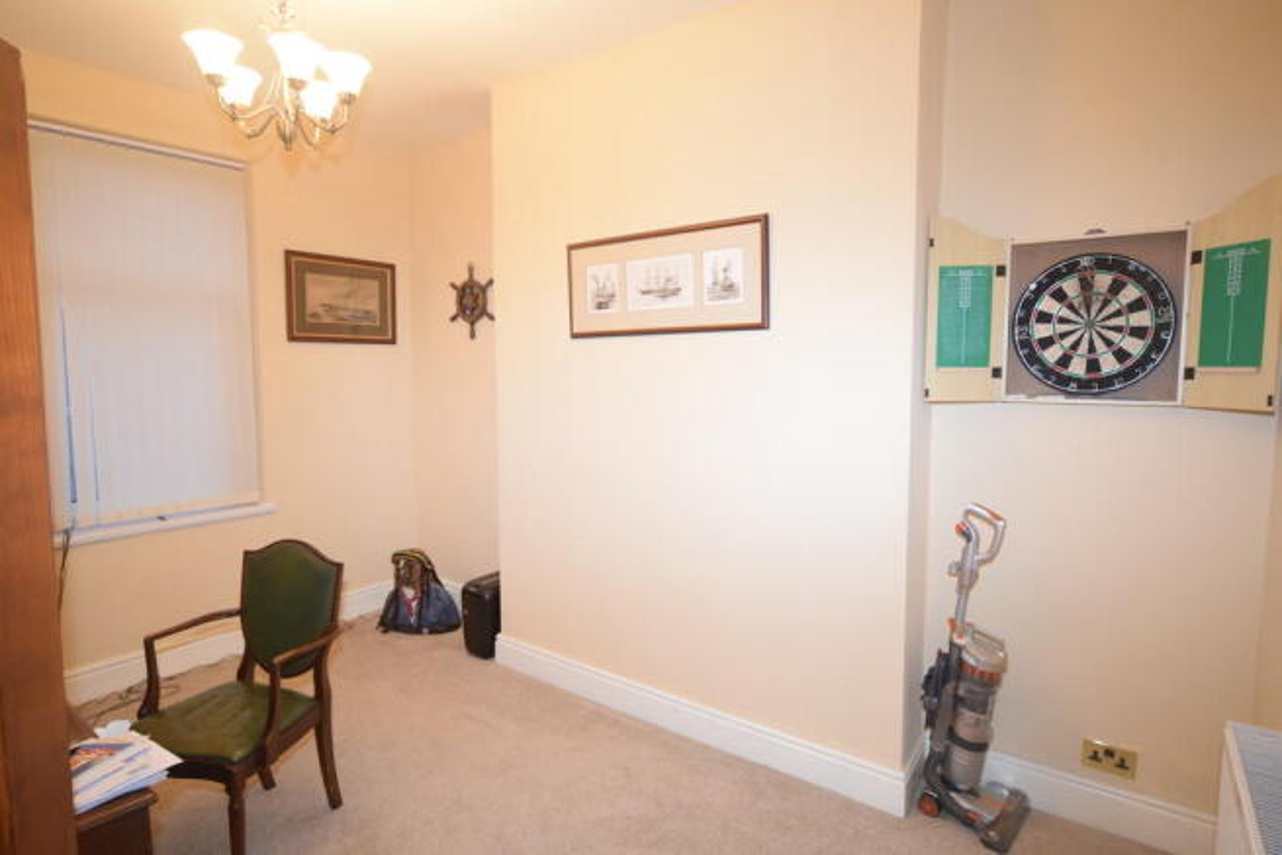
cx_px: 641
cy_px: 428
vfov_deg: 67.4
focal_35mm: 18
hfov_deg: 90.0
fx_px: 641
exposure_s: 1/60
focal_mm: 12
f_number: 4.5
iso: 2000
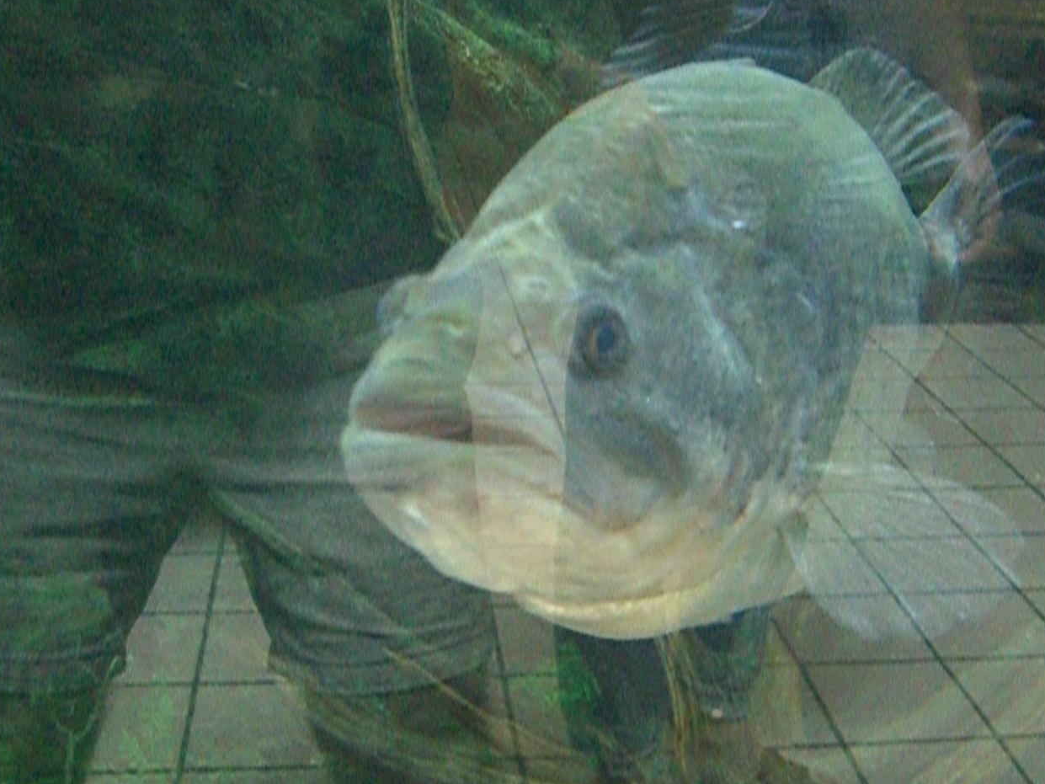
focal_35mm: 49
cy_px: 374
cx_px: 519
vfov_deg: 29.7
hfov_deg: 38.9
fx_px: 1479
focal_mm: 7.9
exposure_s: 1/50
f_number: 2.8
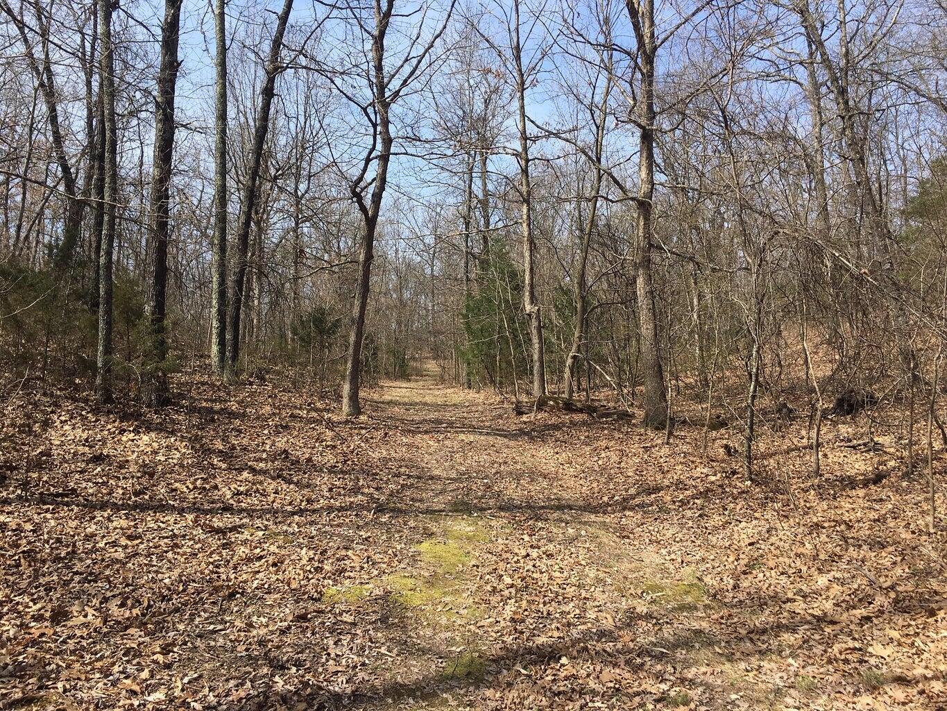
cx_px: 474
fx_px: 793
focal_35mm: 29
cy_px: 356
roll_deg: +1.0
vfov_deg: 48.2
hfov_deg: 61.7
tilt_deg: +5.8
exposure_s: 1/894
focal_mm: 4.15
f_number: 2.2
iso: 25
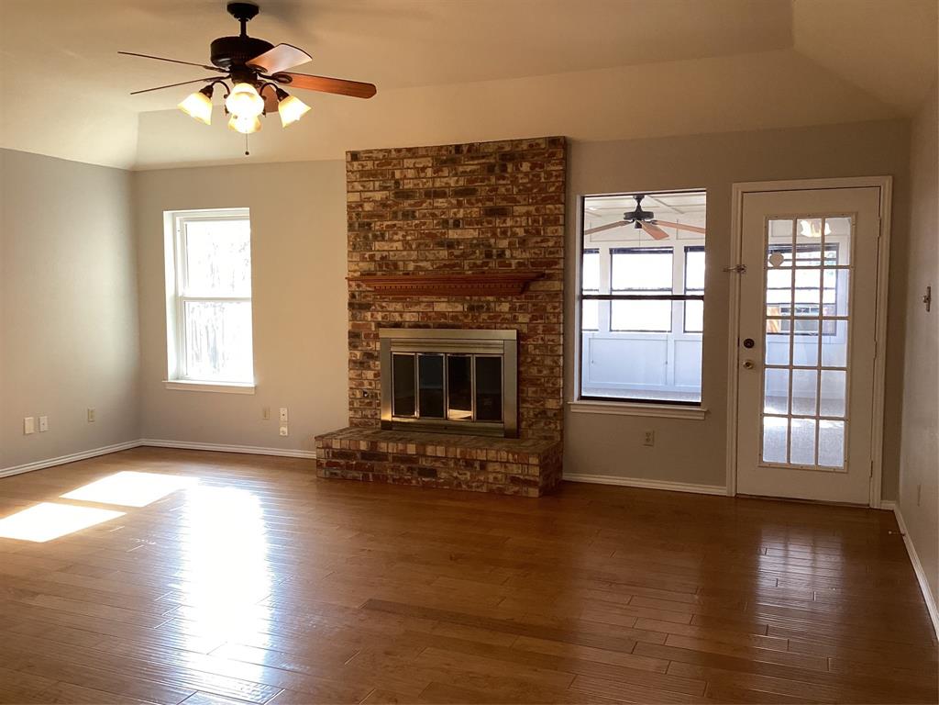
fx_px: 841
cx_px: 470
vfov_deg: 45.4
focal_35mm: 31
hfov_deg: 58.4
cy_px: 352
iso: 125
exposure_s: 1/60
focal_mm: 3.3
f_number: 2.4
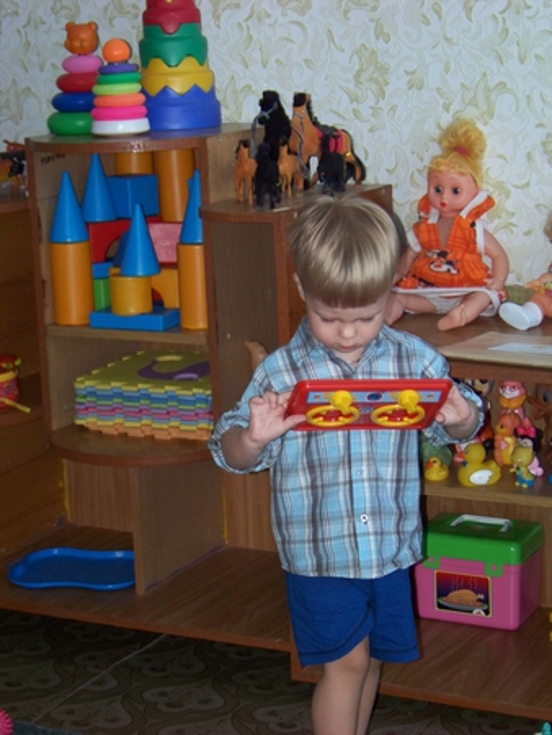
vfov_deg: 25.0
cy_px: 368
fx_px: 1657
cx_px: 276
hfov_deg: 18.9
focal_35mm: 78
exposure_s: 1/30
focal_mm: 13.2
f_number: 3.2
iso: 200
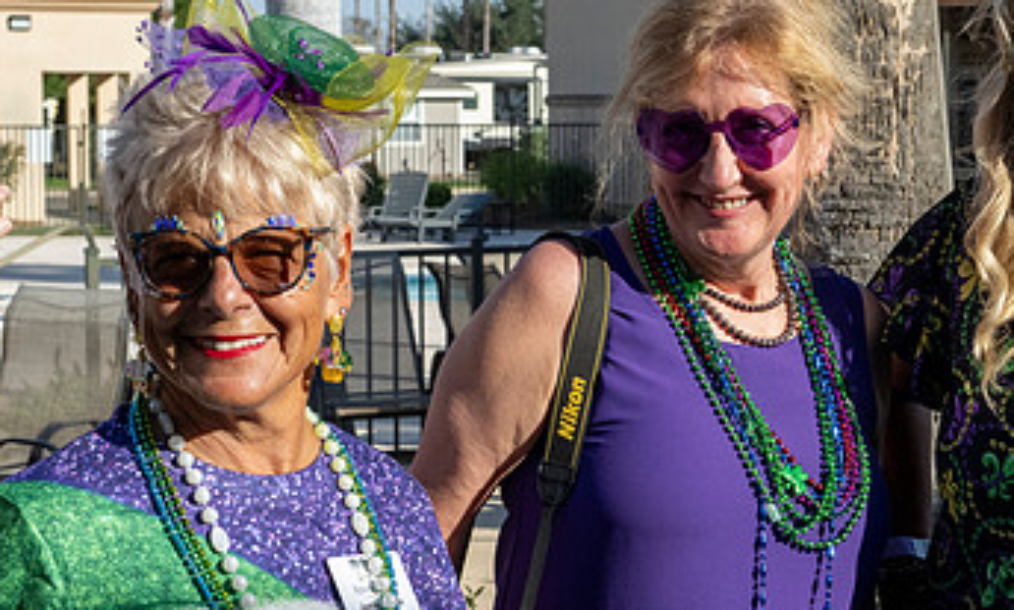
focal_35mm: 108
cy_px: 398
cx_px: 683
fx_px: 2954
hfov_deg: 19.4
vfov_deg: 11.8
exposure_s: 1/1250
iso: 1600
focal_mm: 50
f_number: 10
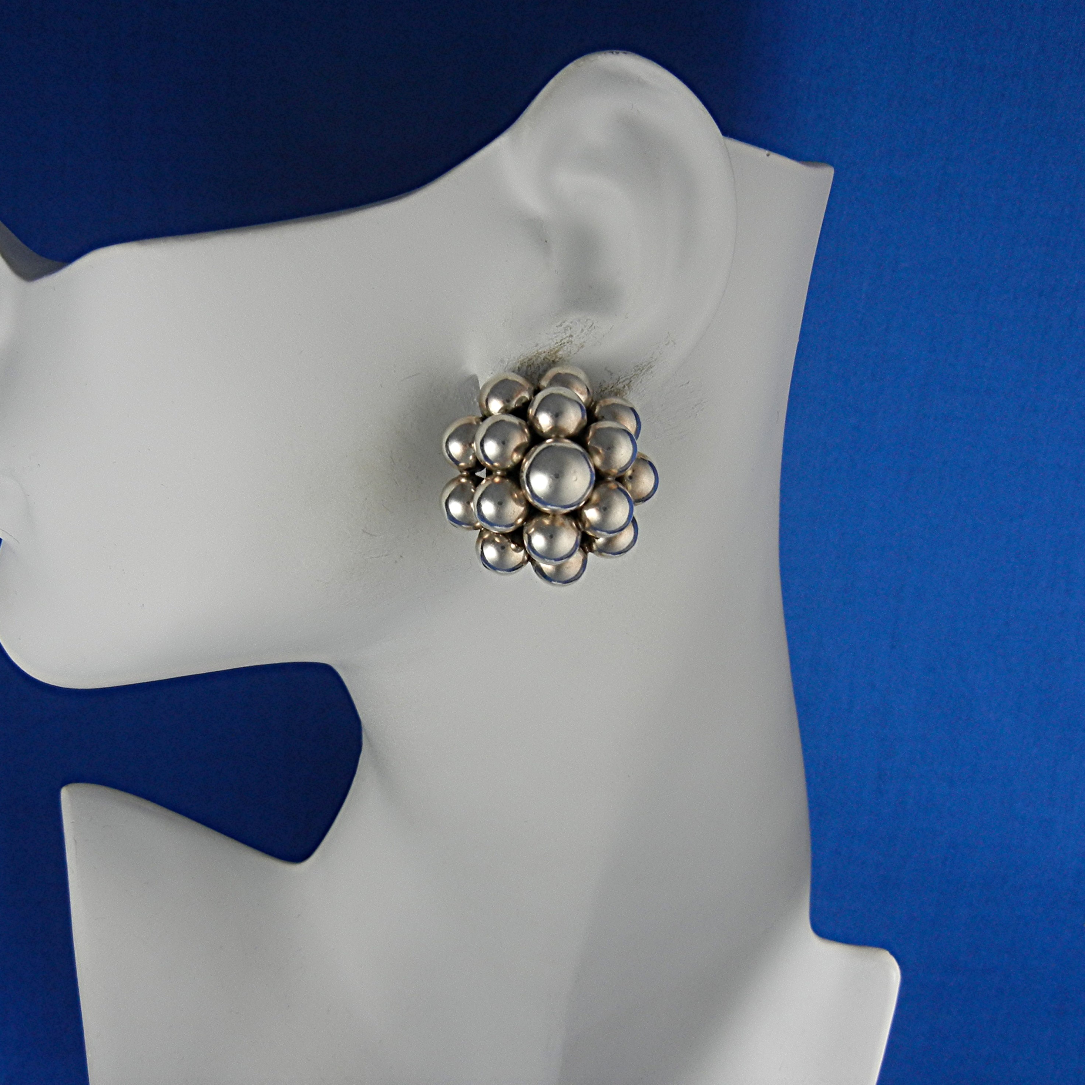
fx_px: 1454
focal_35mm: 41
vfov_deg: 40.9
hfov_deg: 40.8
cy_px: 535
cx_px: 467
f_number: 3.6
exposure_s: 1/37.7
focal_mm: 6.2
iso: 160
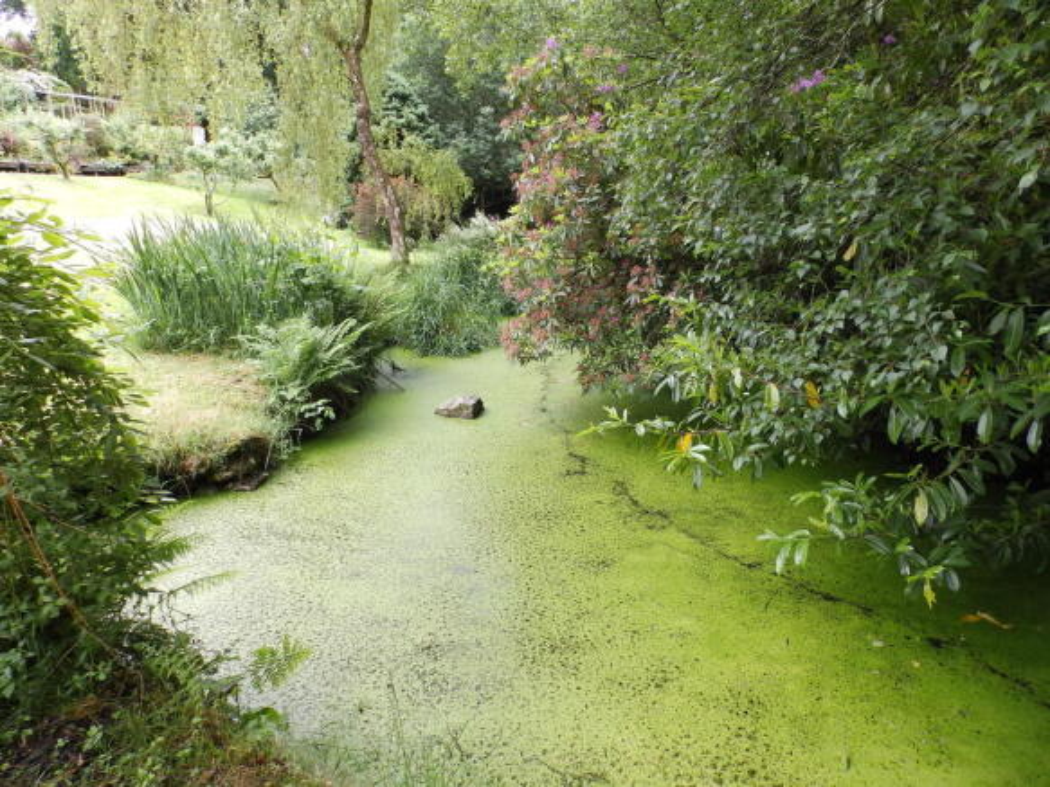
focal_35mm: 22
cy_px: 394
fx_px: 667
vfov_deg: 61.1
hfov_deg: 76.4
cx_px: 525
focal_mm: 4
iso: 100
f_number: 3.4
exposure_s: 1/30
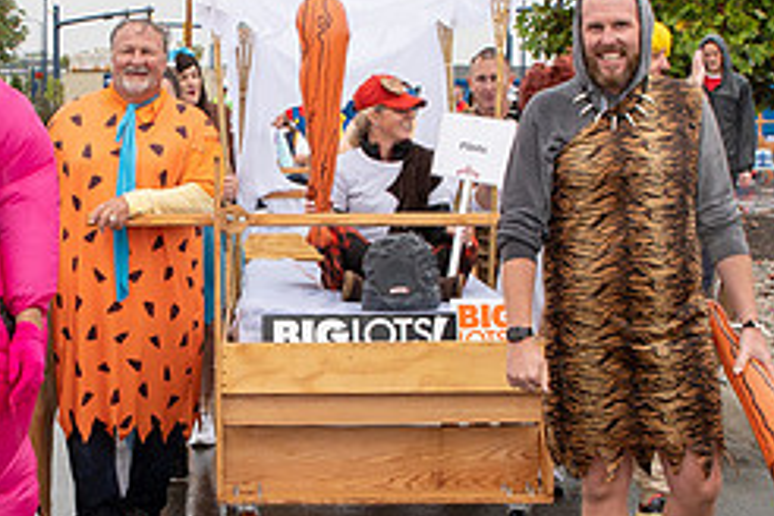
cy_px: 308
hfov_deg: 24.5
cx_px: 200
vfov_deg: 16.6
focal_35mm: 82
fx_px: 1763
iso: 400
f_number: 7.1
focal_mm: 24
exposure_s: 1/200
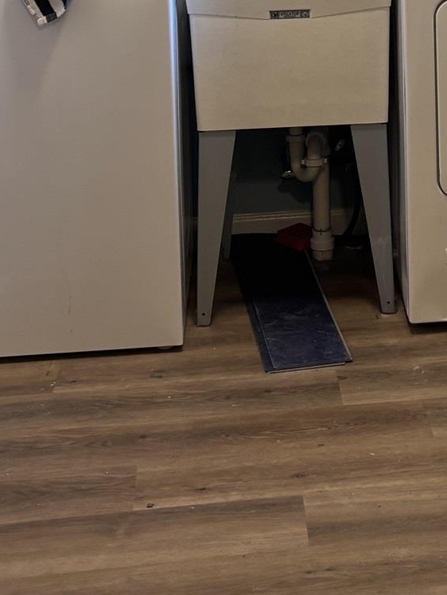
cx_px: 418
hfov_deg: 18.1
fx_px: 1377
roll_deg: +0.3
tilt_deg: -7.2
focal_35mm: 80
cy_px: -89
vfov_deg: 22.7
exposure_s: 1/60
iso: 100
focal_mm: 5.96
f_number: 1.6
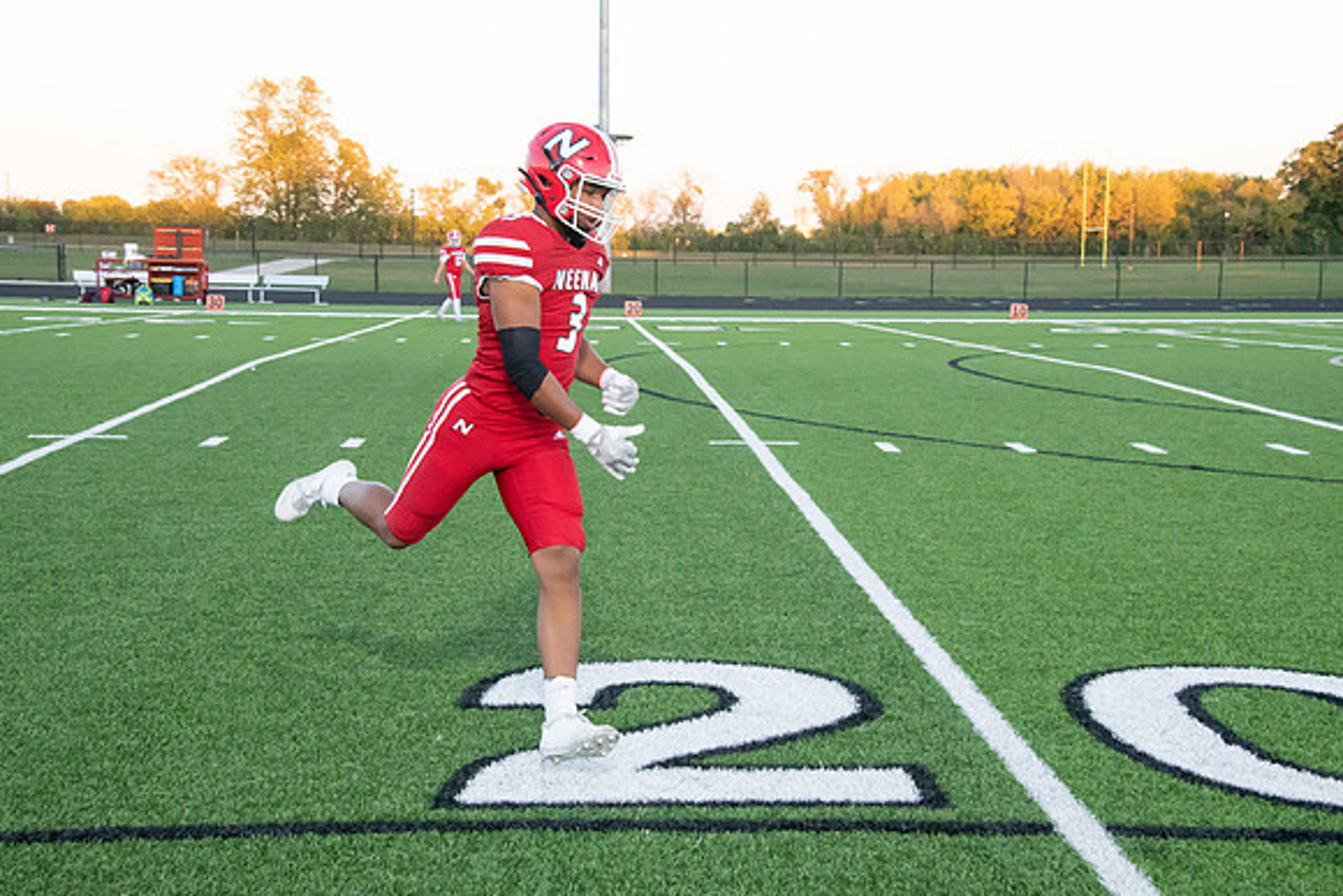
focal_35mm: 62
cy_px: 448
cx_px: 672
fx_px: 2313
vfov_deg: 21.9
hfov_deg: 32.4
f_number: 9
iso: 8000
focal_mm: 62
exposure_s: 1/640
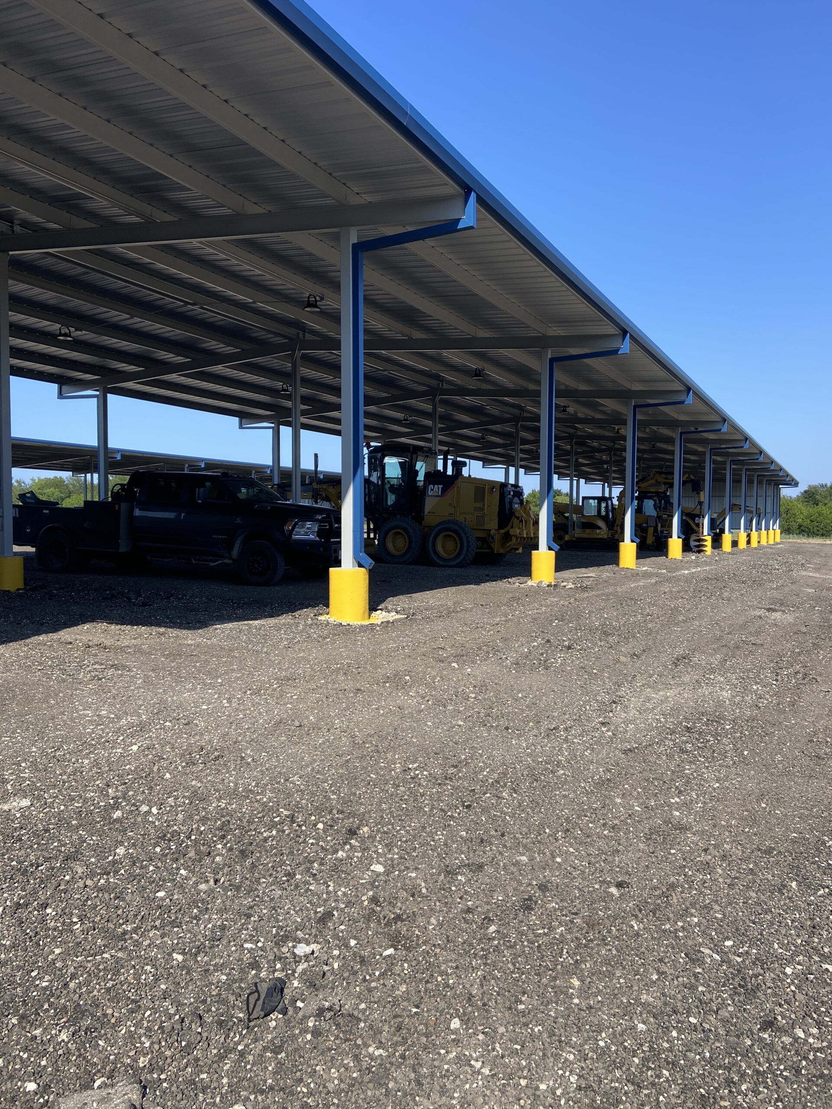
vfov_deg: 67.3
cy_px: 554
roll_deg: +0.2
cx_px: 416
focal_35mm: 26
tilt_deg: -1.4
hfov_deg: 53.1
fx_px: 833
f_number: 1.8
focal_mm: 4.25
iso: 32
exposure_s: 1/1866
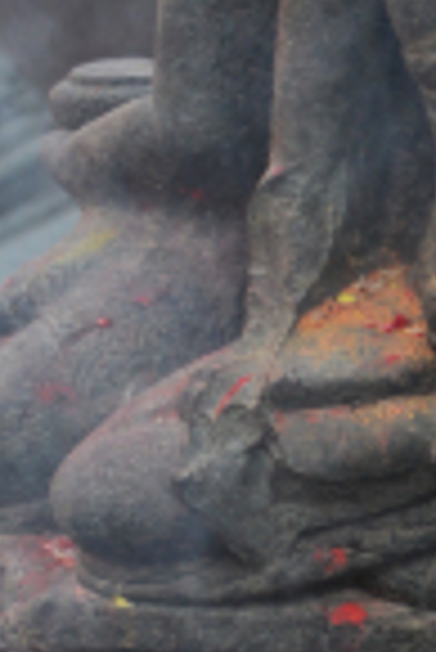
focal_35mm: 427
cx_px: 663
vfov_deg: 4.8
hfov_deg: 3.2
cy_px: 733
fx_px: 7738
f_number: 4.8
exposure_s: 1/250
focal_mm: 62
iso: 400
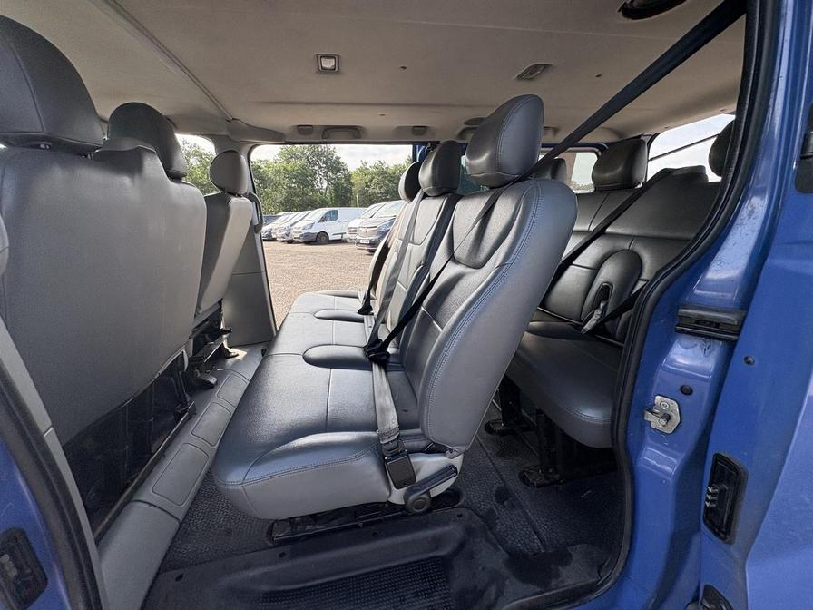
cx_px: 406
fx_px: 329
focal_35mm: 14
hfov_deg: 102.1
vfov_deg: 85.7
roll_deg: +2.1
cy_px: 305
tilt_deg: -13.0
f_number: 2.2
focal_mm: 2.22
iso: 64
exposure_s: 1/467
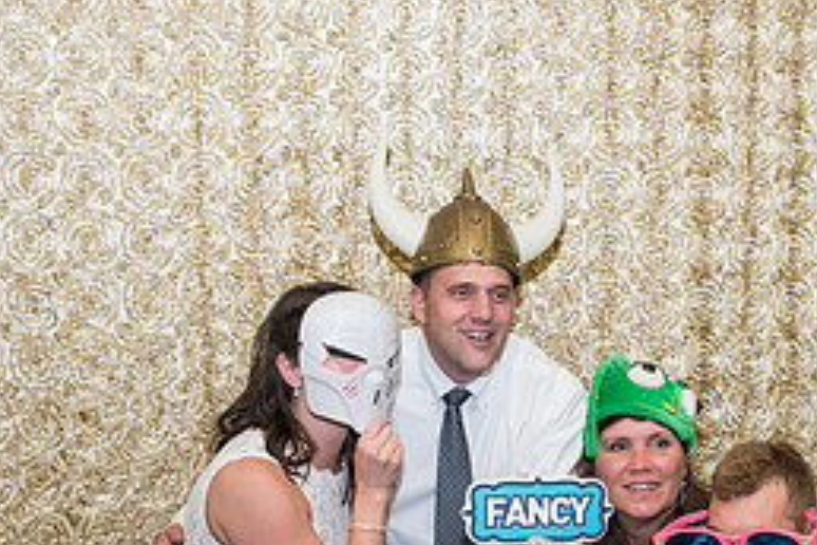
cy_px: 455
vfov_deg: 20.9
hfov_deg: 31.1
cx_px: 565
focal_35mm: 64
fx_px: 1452
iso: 1000
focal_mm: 24
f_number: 3.5
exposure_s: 1/320
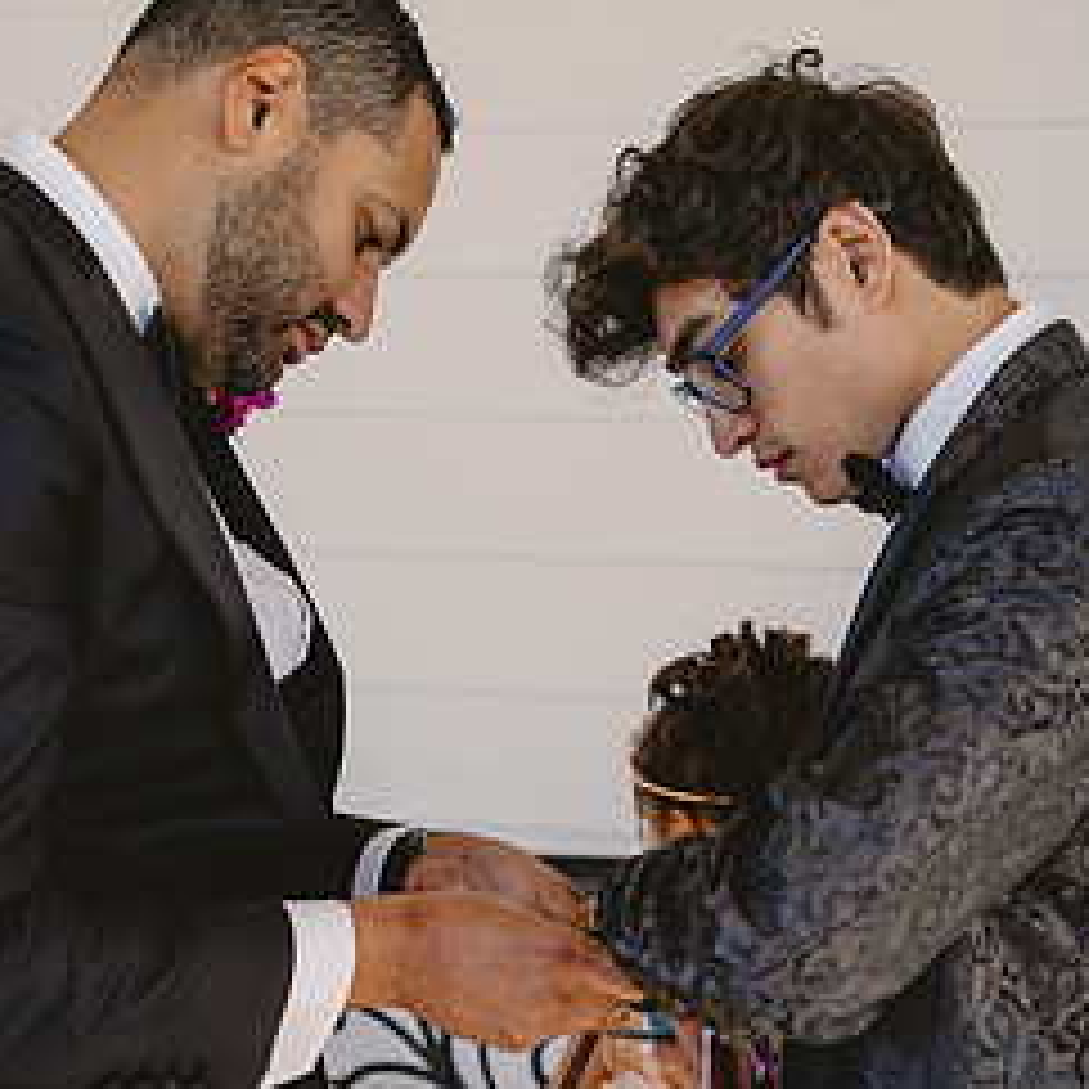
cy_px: 572
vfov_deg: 24.3
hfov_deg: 24.3
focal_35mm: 71
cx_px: 454
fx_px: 2527
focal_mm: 45
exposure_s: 1/200
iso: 250
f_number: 3.5
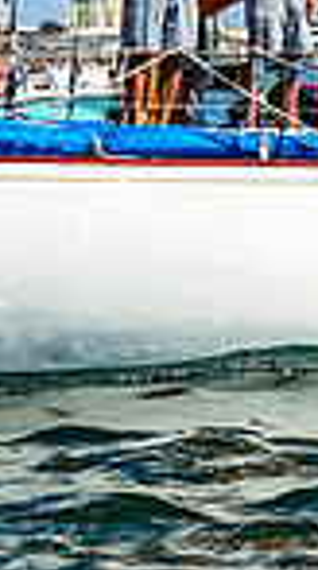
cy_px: -122
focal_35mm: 199
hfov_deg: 6.0
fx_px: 3002
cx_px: 438
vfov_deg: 10.7
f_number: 5.6
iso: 320
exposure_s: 1/2000
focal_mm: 48
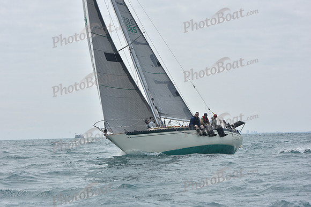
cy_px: 104
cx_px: 156
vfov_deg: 14.4
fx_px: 821
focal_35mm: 95
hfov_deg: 21.5
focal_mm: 95
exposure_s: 1/800
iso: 250
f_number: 11
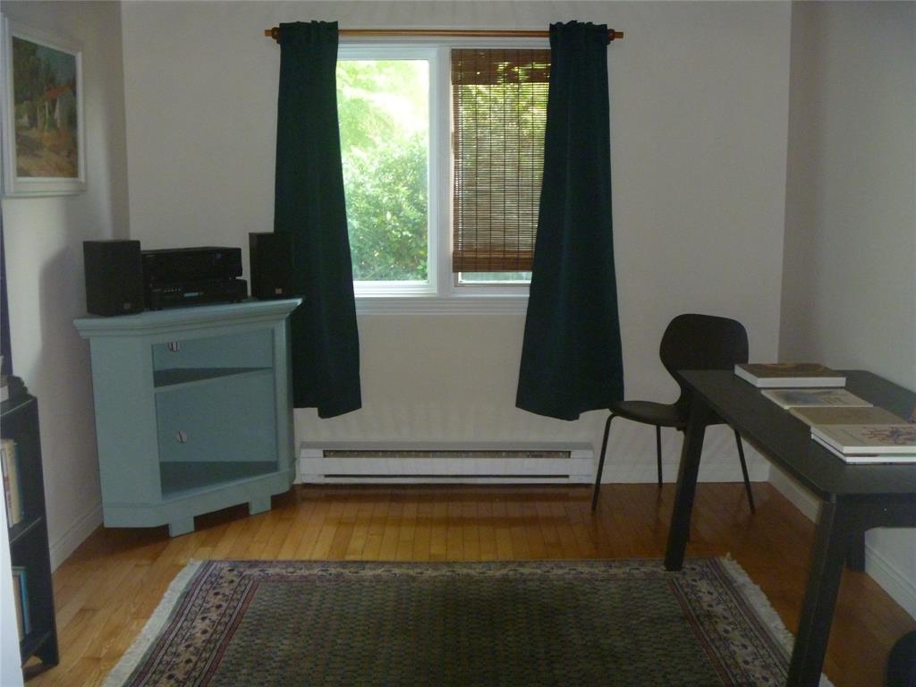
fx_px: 926
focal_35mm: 35
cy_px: 344
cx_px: 458
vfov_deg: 40.7
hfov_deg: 52.6
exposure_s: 1/30
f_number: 3.5
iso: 400
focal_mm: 6.3
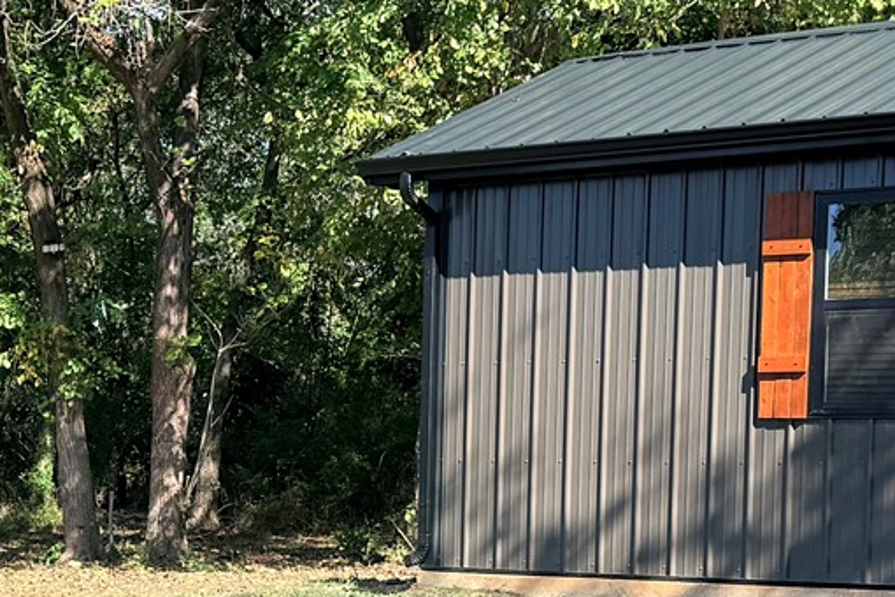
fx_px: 2337
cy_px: 592
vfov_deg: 14.3
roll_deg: -0.5
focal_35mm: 94
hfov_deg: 21.5
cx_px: 198
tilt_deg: -3.4
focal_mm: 6.76
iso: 80
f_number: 1.78
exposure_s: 1/1855
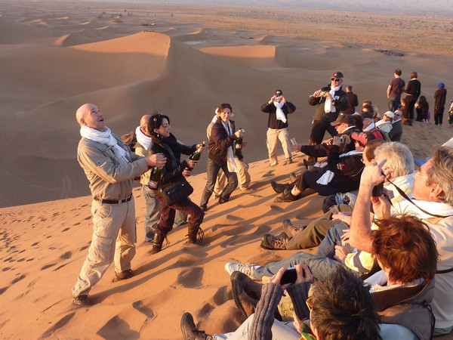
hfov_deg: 54.0
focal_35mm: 34
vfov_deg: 41.8
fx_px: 445
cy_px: 170
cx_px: 226
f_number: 3.3
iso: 80
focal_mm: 4.1
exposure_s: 1/60
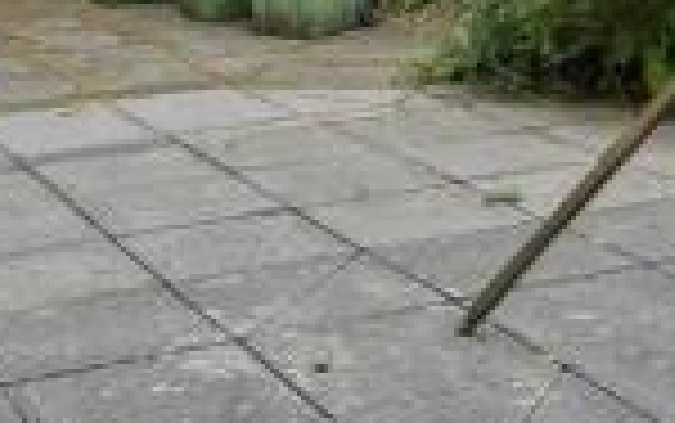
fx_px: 1786
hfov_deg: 21.4
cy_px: -164
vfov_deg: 12.9
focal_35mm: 97
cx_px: 360
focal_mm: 30
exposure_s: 1/1000
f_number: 4
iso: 1600
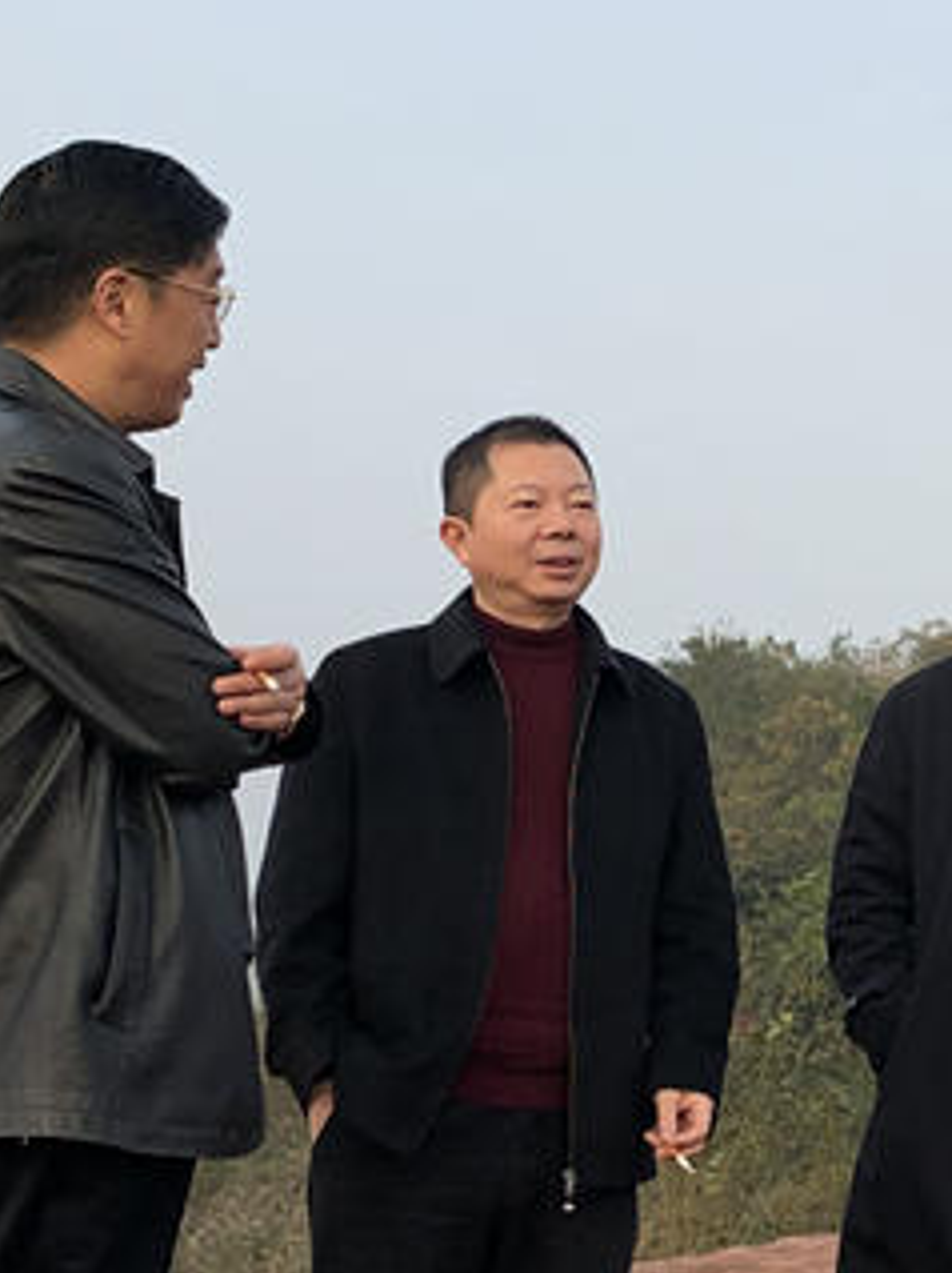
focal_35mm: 94
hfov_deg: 15.5
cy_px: 560
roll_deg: -3.4
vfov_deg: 20.9
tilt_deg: +8.4
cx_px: 856
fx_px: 3452
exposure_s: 1/787
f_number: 1.8
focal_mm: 3.99
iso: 20
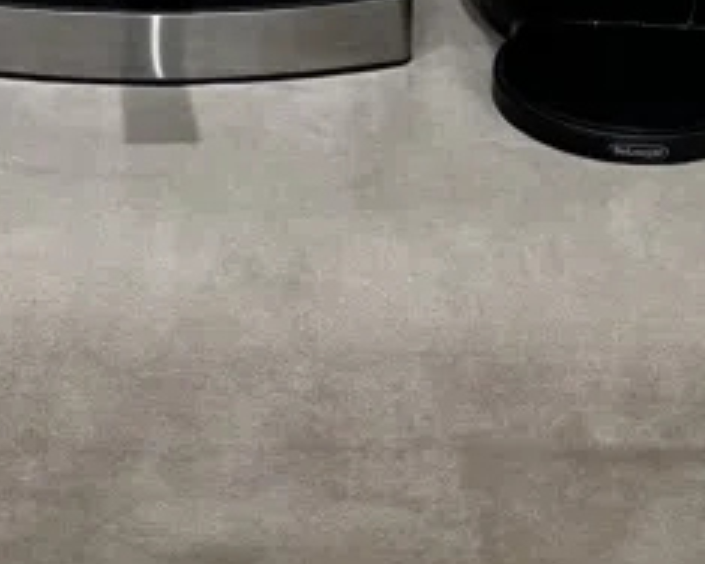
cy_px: -138
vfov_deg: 7.5
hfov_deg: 9.3
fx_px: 4277
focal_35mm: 205
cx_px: -48
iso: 160
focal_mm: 9
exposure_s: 1/50
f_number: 2.8
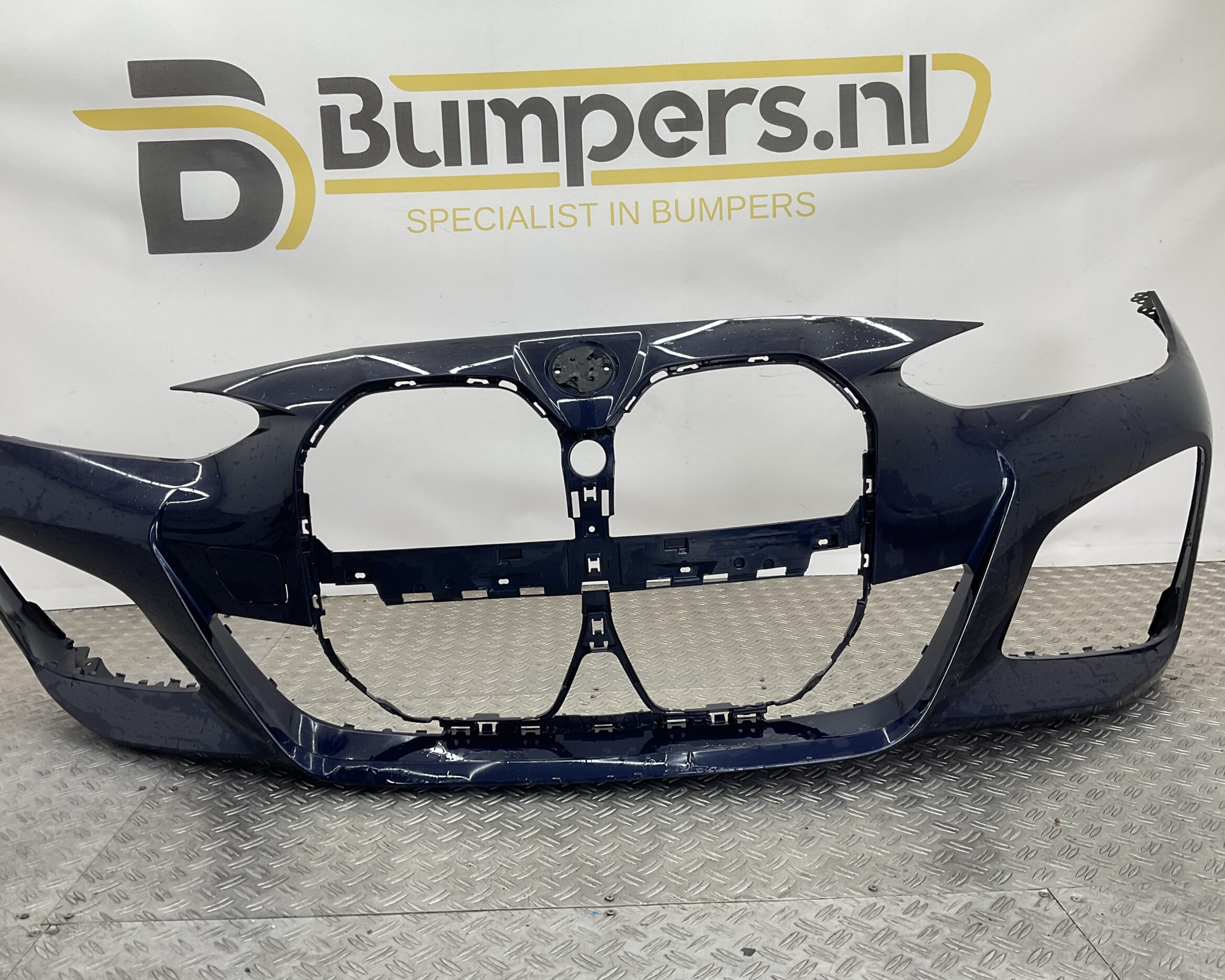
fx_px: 1124
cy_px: 485
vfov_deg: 47.1
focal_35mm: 31
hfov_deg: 57.2
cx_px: 587
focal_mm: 3
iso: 16
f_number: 1.8
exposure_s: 1/120
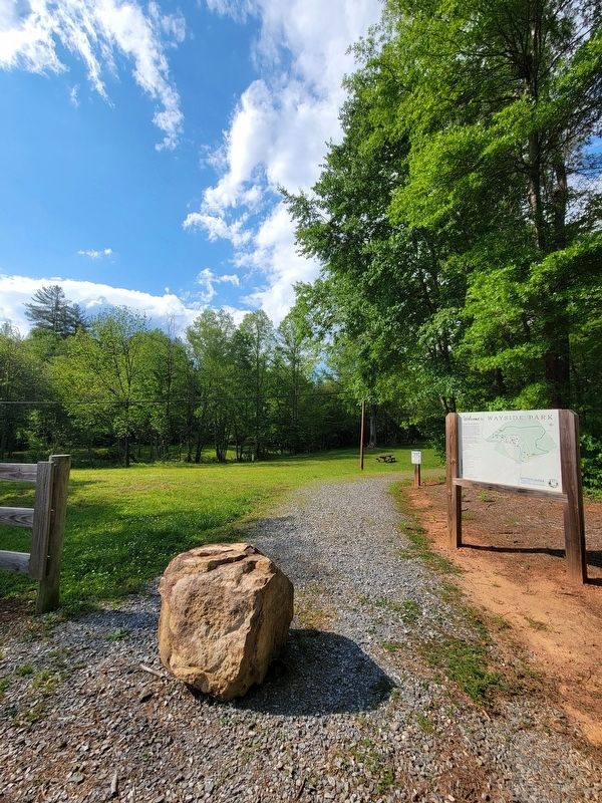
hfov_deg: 89.9
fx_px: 301
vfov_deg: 106.2
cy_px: 402
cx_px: 301
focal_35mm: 13
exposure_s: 1/1576
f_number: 2.2
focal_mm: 2.2
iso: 50
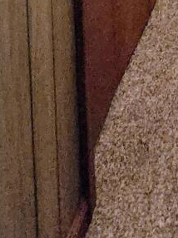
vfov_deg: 13.0
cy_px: -397
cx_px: 356
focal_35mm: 91
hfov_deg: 13.8
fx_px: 625
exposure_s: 1/60
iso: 1250
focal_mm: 2.2
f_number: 2.2
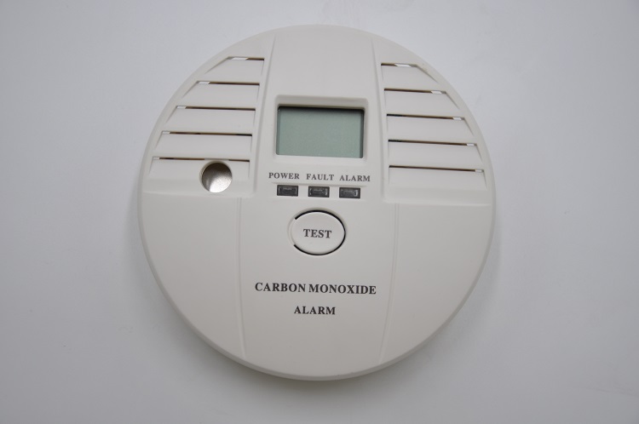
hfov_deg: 33.4
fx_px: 1064
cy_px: 212
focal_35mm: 60
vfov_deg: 22.6
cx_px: 320
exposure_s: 1/125
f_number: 4.5
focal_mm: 40
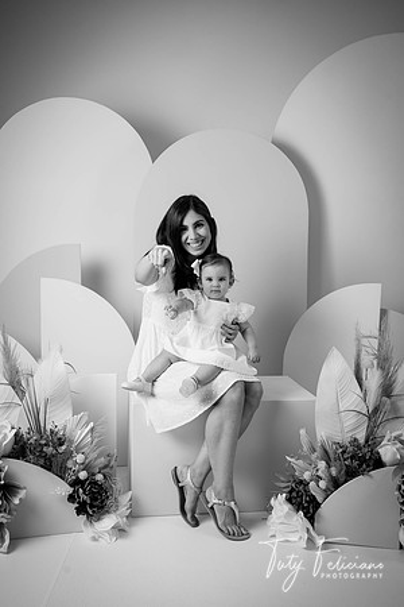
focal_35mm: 37
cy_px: 304
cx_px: 202
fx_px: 623
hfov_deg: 35.9
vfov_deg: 51.9
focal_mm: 37
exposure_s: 1/125
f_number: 6.3
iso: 400
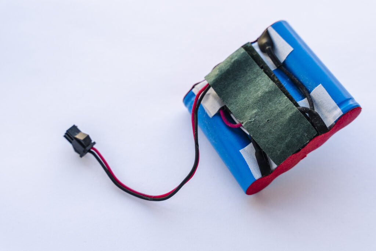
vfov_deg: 24.2
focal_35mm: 56
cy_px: 126
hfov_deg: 35.7
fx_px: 584
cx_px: 188
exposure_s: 1/80
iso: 250
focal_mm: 55.9
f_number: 7.1
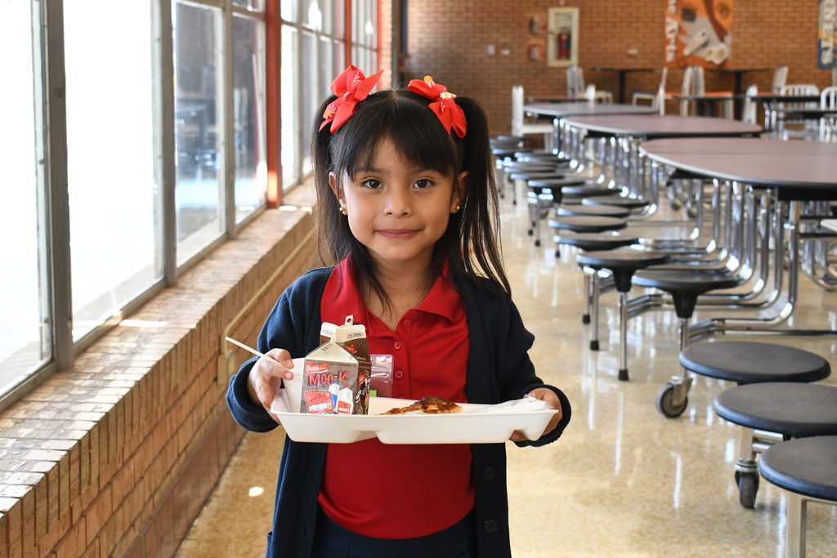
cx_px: 418
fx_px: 1325
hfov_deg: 35.0
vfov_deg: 23.8
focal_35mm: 57
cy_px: 279
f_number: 7.1
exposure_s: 1/80
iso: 1000
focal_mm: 38
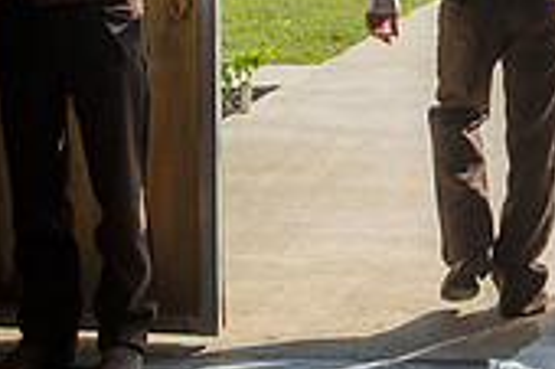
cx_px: 656
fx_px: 1679
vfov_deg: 12.3
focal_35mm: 109
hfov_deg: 17.9
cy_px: -29
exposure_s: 1/5000
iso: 1600
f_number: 4.5
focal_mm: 32
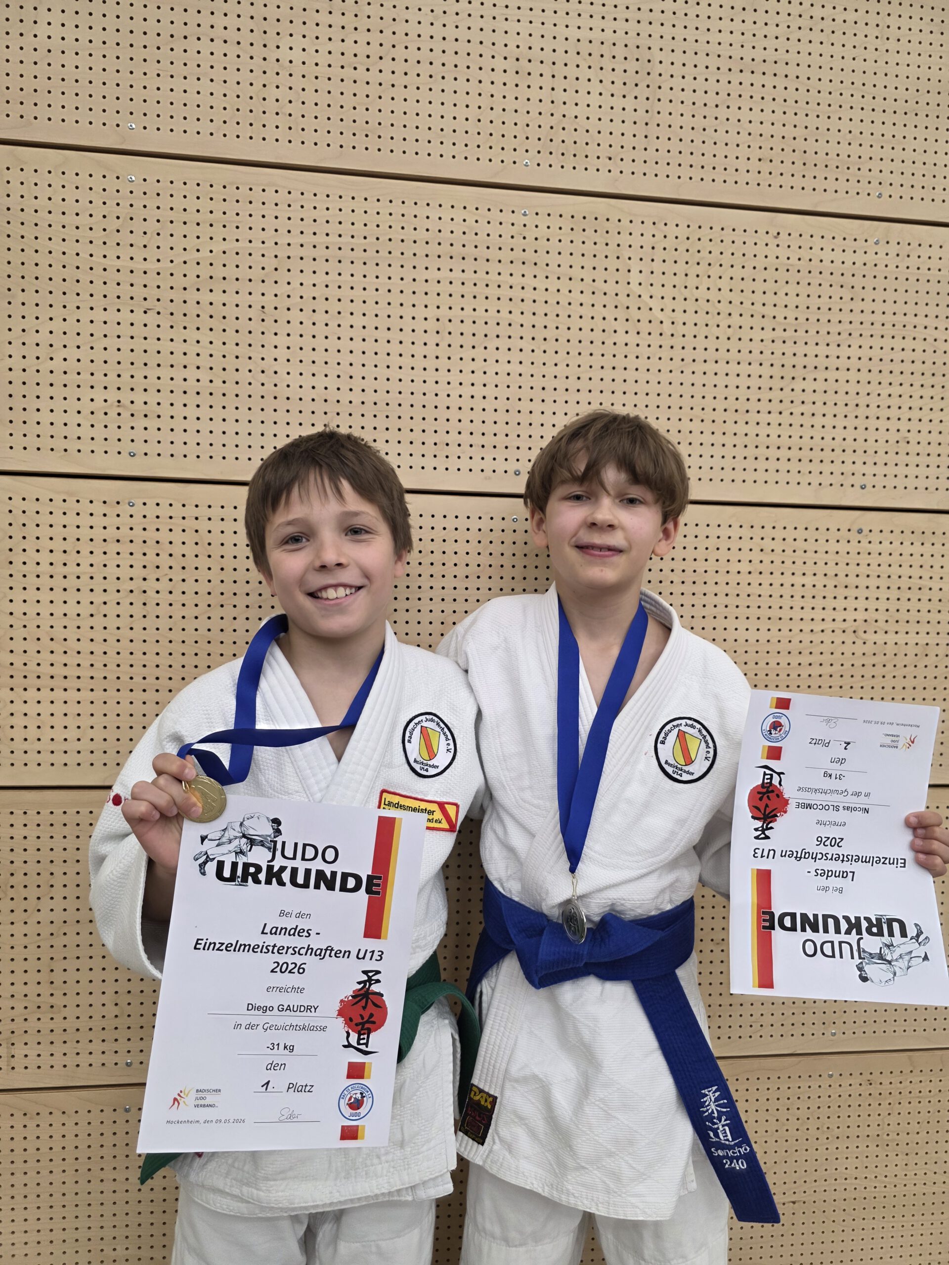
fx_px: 841
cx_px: 474
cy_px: 632
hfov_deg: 58.9
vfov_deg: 73.9
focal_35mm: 23
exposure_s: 1/100
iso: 160
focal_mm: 6.3
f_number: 1.7
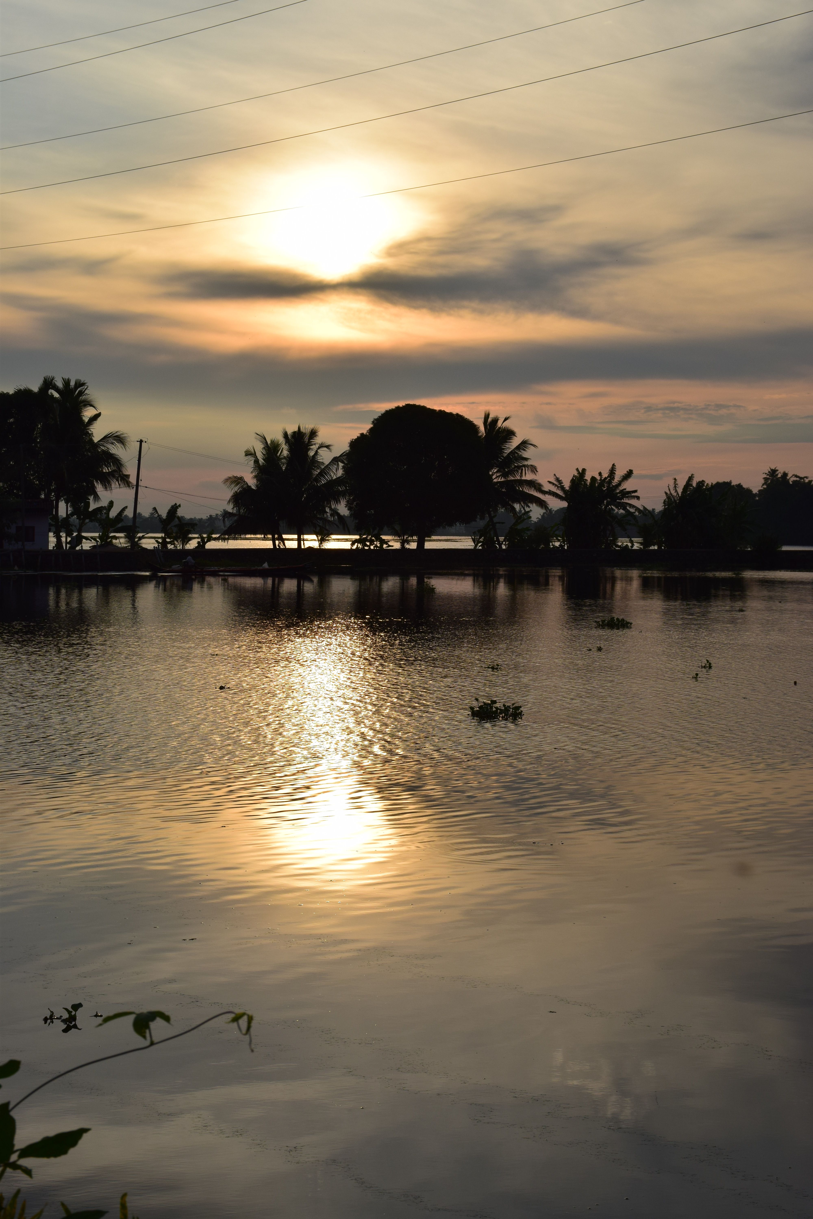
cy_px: 610
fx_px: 2032
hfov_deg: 22.6
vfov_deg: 33.4
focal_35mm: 60
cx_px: 406
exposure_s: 1/800
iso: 200
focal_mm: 40
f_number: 13
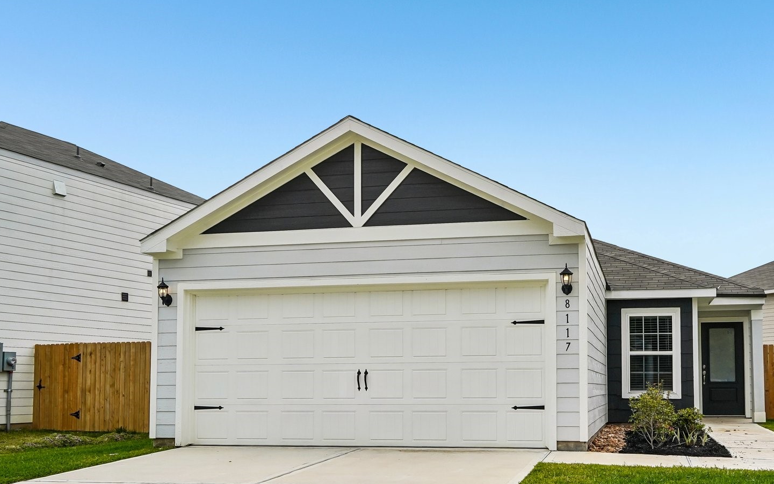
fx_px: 886
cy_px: 345
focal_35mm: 42
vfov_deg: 30.2
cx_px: 447
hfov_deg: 47.0
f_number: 8
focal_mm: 29
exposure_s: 1/1250
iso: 500
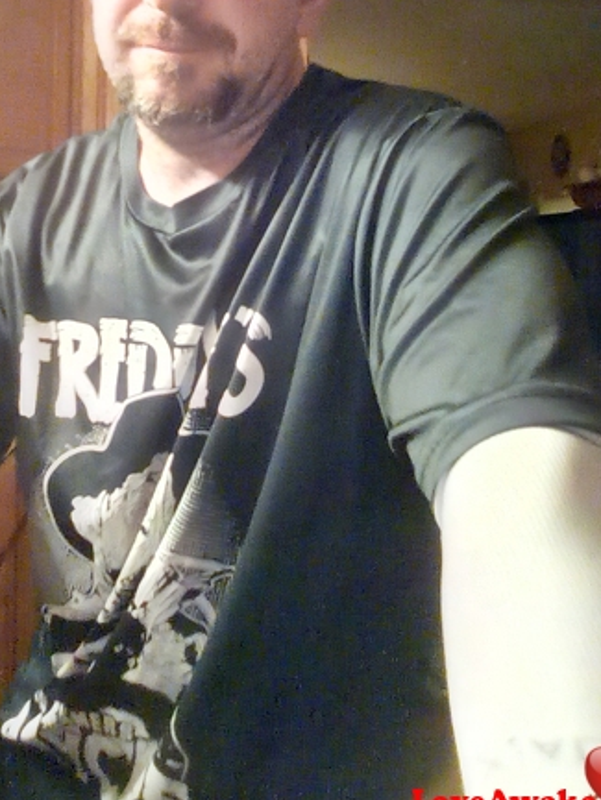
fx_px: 972
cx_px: 202
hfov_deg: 34.1
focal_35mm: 42
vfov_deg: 43.2
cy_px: 187
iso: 226
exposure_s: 1/30
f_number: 2.4
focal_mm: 2.01
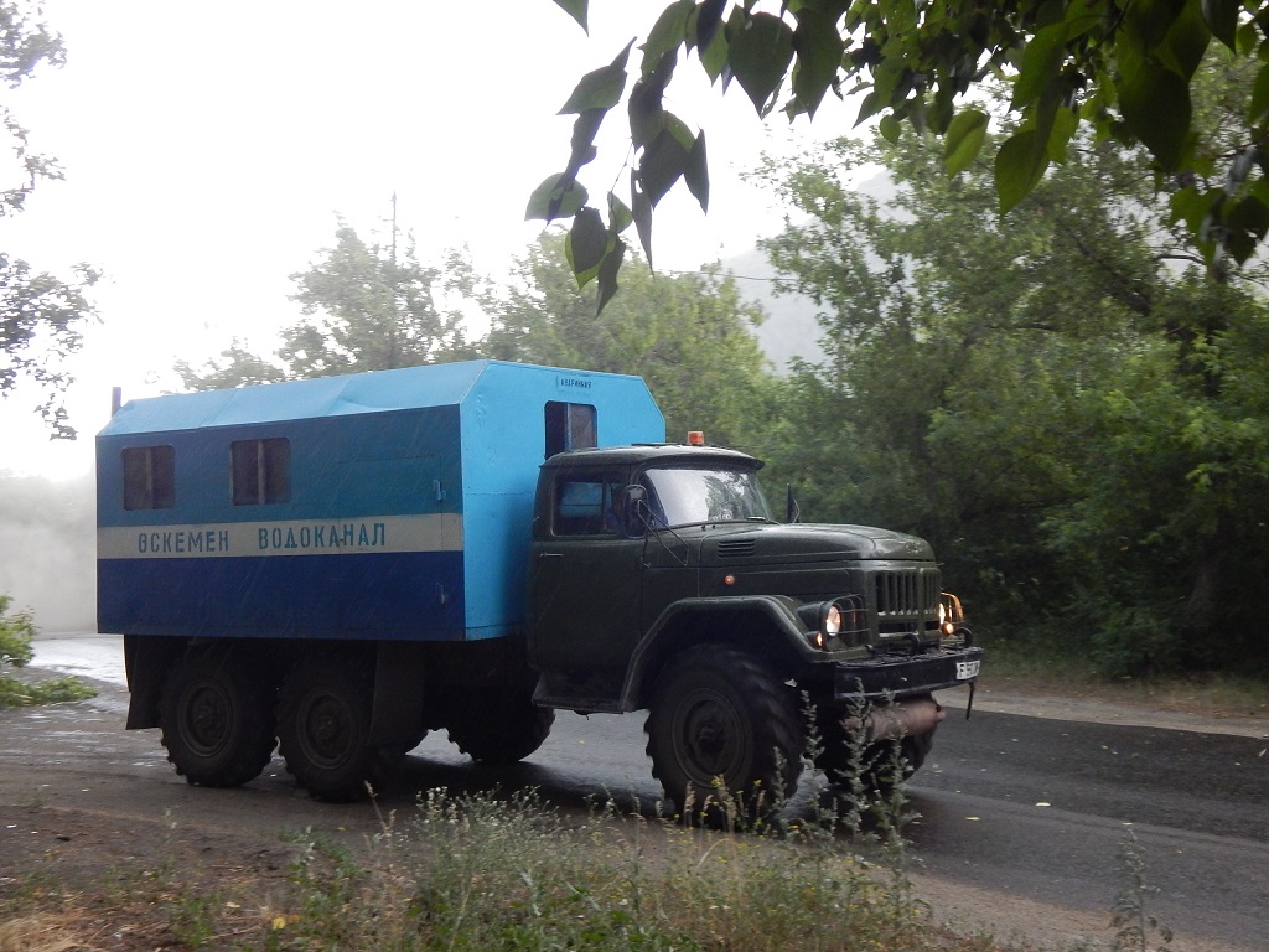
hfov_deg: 43.9
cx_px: 634
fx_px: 1576
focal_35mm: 43
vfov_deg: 33.6
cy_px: 476
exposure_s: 1/100
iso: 400
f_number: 3.6
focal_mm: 7.7
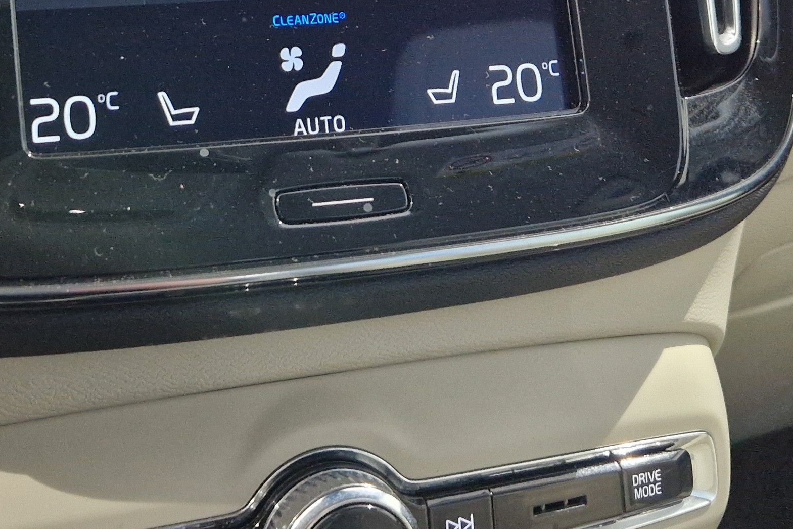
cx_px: 341
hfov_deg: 32.8
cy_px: -8
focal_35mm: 61
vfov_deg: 21.4
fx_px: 1344
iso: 800
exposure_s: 1/100
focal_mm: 5.4
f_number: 1.8
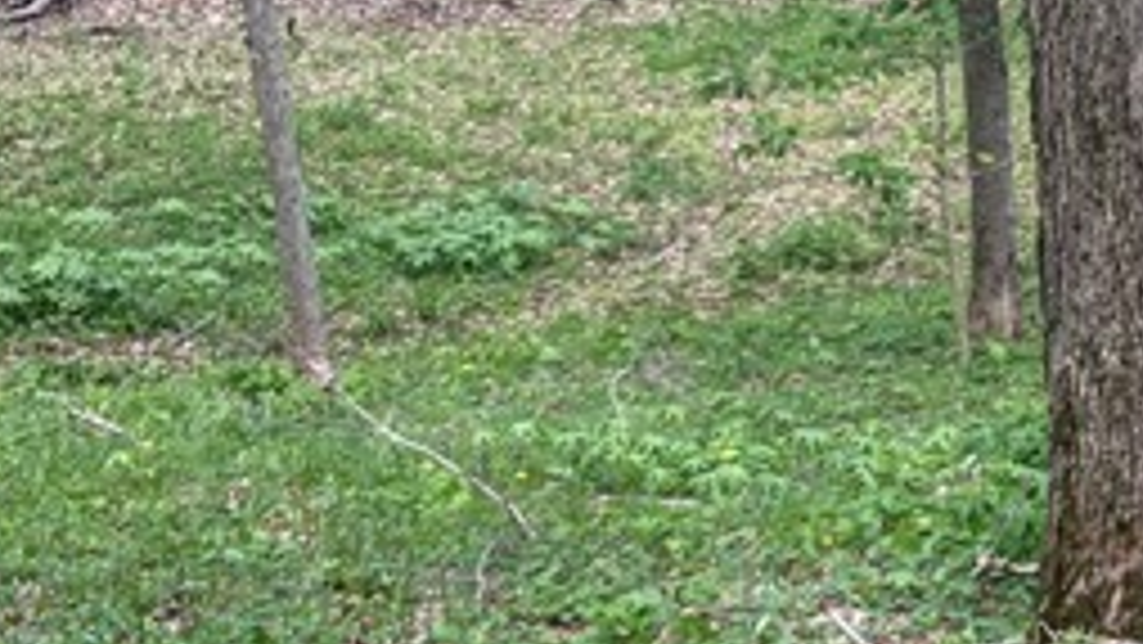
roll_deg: -0.5
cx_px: 1958
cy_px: 257
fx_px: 3456
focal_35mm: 114
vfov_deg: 10.6
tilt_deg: -20.1
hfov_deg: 16.3
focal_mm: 5.96
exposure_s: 1/535
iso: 50
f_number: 1.6
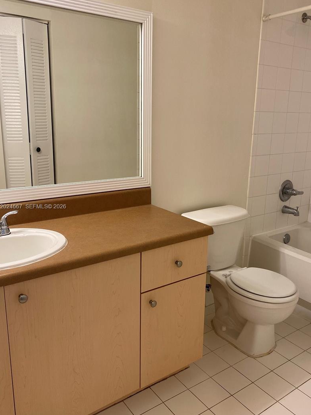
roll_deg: -1.6
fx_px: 359
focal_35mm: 30
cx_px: 172
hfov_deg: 46.7
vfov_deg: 60.0
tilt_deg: -13.6
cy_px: 207
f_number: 1.8
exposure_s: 1/60
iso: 64
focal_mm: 4.25
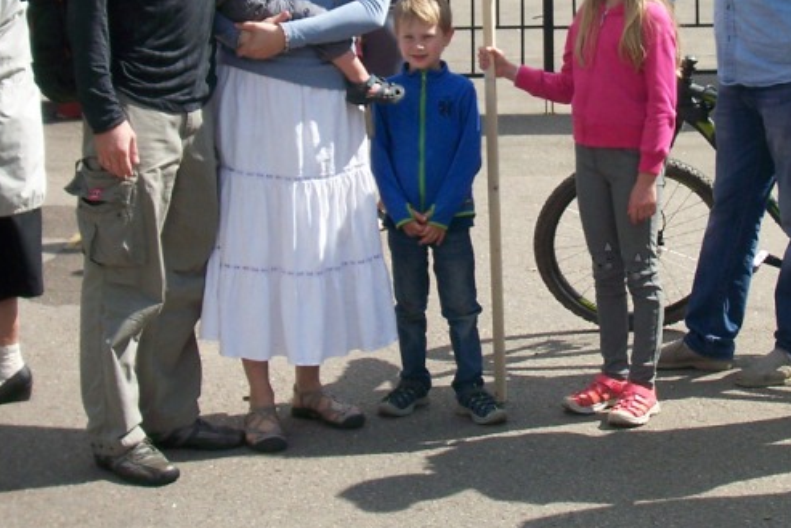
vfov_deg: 16.2
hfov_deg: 24.5
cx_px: 600
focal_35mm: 82
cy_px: -29
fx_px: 1802
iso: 80
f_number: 3.9
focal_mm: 6.3
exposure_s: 1/640
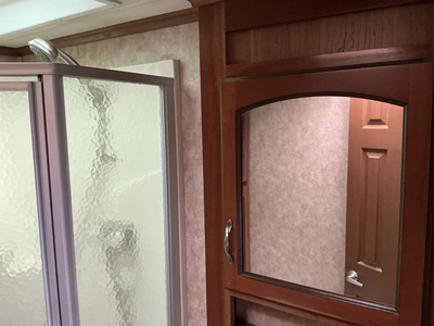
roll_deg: +0.0
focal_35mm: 28
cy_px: 163
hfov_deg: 63.4
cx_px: 217
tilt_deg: -6.6
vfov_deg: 49.7
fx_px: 351
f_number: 1.8
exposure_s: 1/41
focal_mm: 3
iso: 320
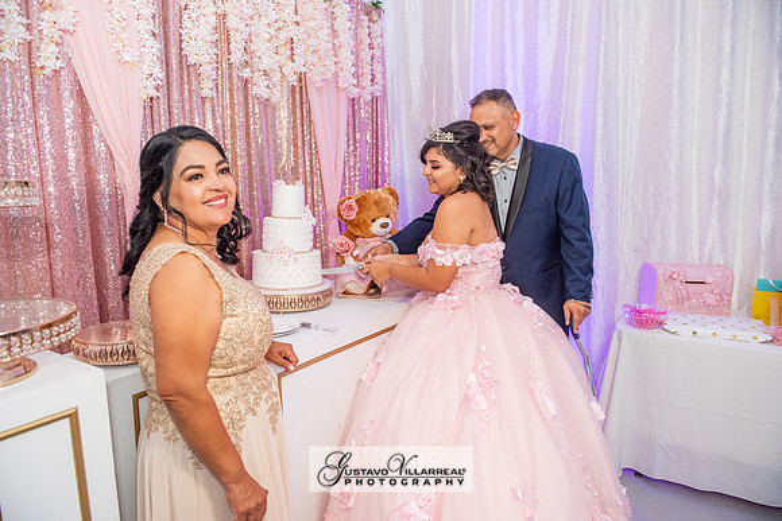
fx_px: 521
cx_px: 391
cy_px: 260
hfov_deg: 73.7
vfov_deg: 53.2
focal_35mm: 24
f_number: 4
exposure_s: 1/60
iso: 1250
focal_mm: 24
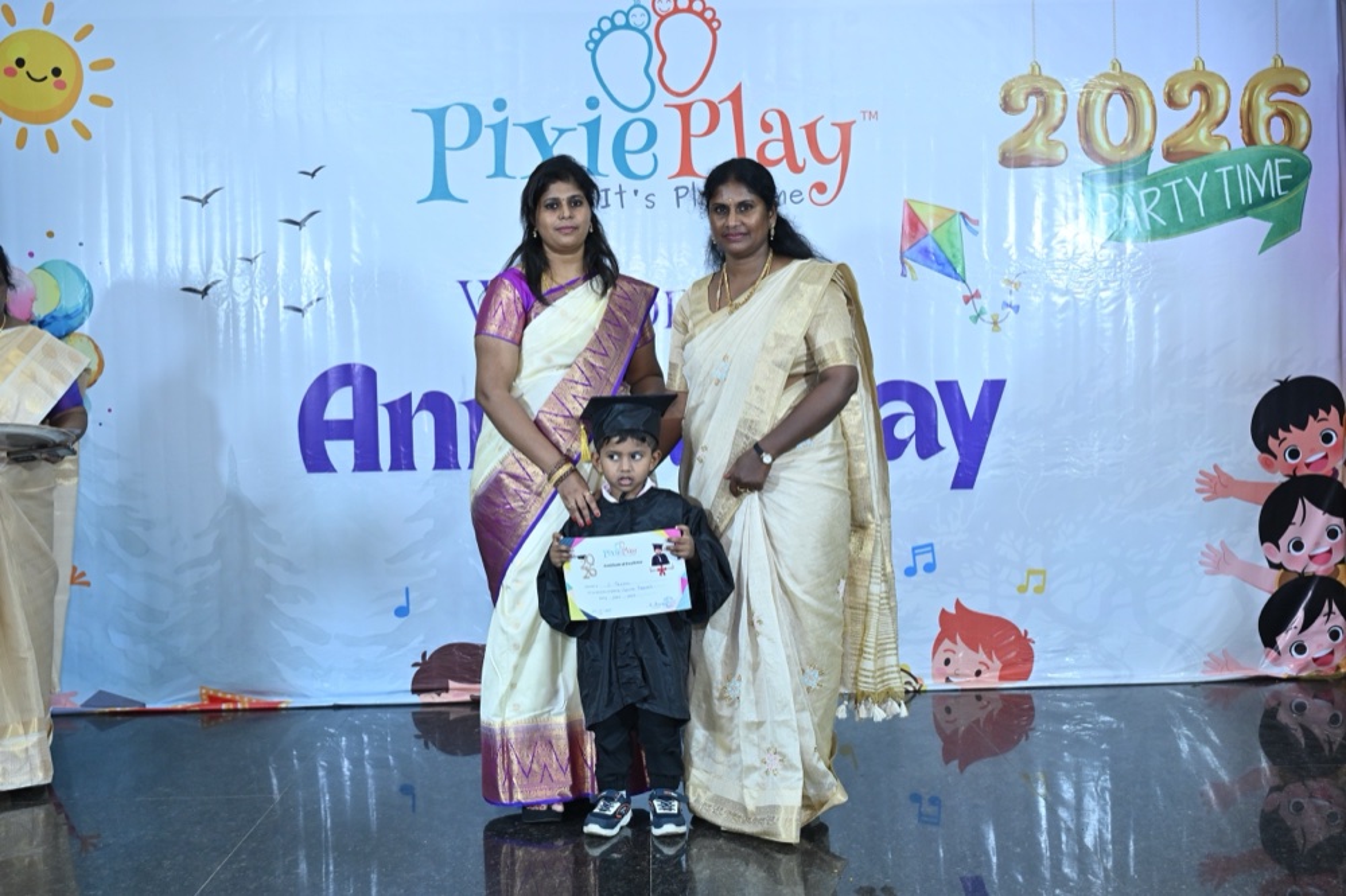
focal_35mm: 41
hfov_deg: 47.4
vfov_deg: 32.6
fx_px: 1532
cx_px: 673
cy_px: 448
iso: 1250
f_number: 6.3
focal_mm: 41
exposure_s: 1/160
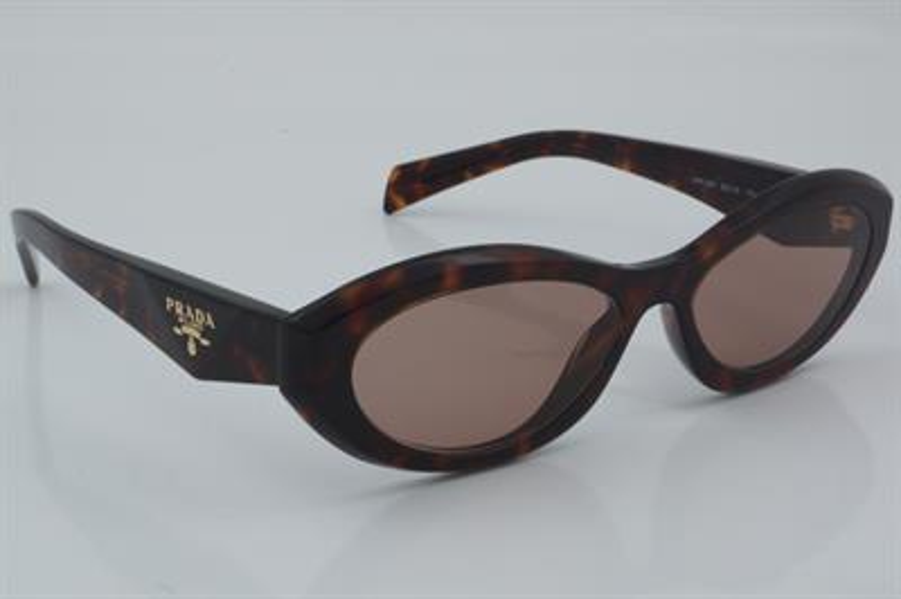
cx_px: 450
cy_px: 300
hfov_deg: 27.0
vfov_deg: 18.2
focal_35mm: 75
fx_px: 1875
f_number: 32
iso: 100
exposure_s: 1/4
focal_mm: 50
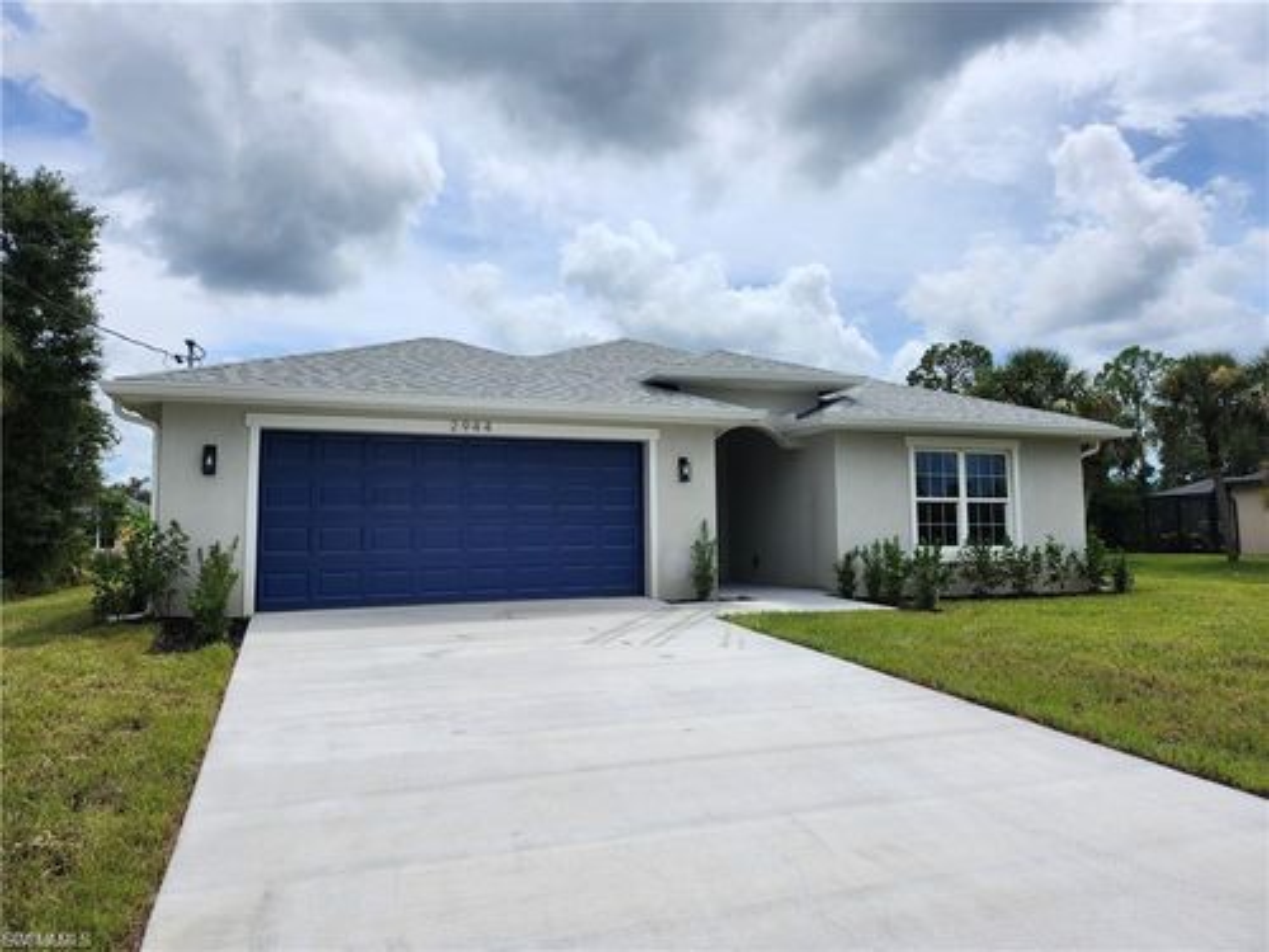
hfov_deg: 73.9
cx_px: 634
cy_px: 476
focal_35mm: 23
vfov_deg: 58.9
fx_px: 843
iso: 25
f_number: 1.8
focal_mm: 5.54
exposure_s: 1/3009
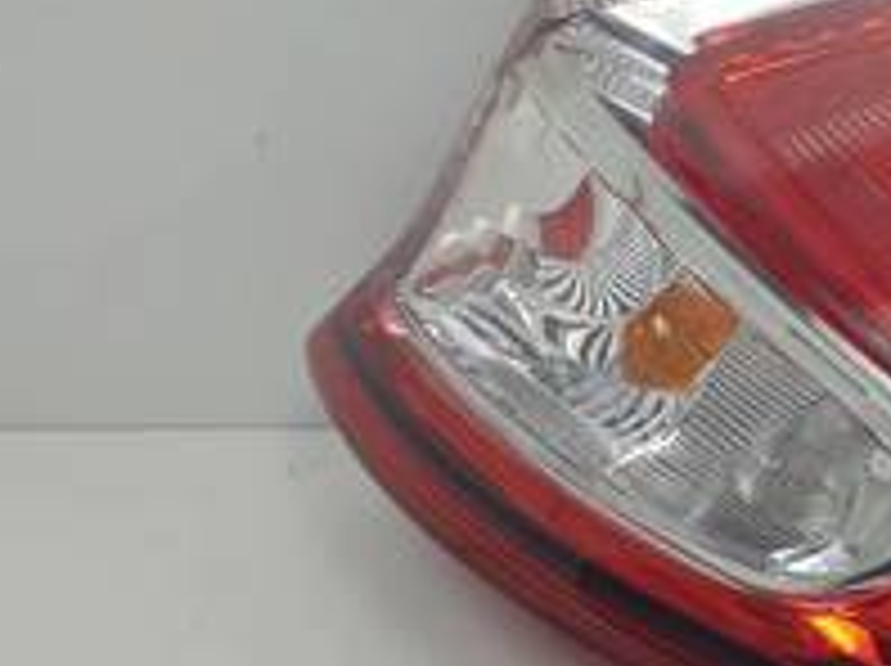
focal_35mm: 84
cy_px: 268
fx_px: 2160
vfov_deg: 17.5
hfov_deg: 20.3
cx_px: 1296
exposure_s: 1/386
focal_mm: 4.3
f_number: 2.4
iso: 50
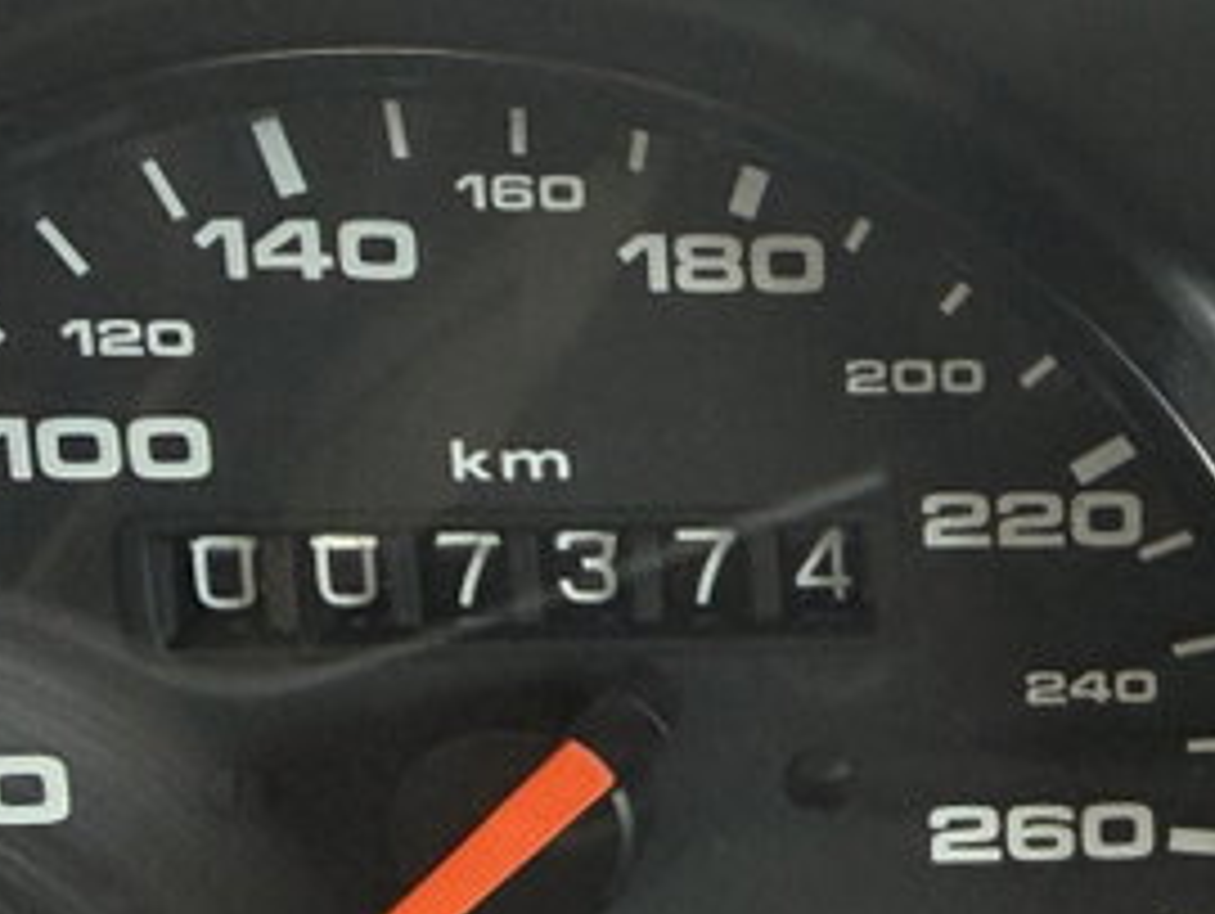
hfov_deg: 17.6
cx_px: 2160
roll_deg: -3.0
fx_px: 3197
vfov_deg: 16.3
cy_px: 500
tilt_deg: -22.6
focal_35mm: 91
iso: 160
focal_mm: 2.22
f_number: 2.2
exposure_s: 1/99
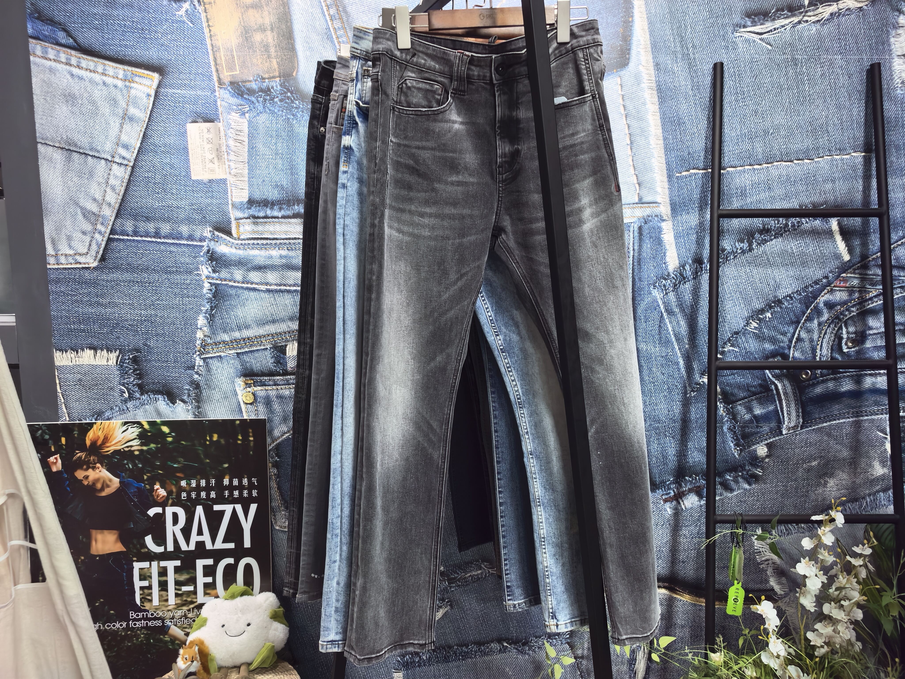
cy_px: 340
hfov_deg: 71.6
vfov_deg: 56.8
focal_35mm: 24
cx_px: 452
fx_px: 627
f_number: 2
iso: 50
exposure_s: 1/50
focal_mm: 5.75
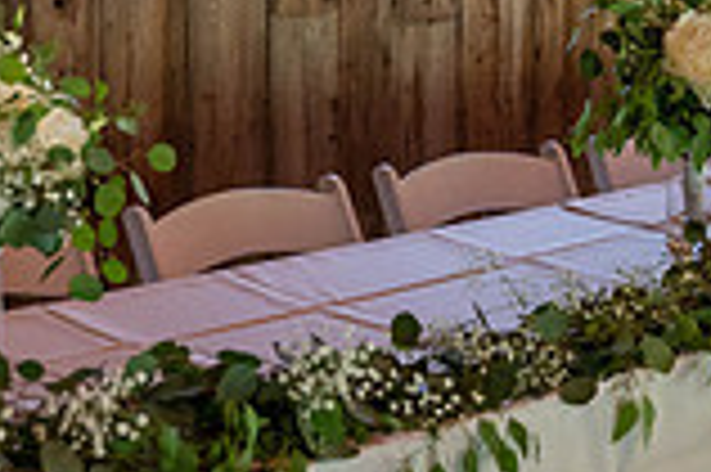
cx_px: 454
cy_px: 67
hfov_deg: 21.0
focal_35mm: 97
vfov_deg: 14.0
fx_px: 1914
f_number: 2.8
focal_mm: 26.5
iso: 2500
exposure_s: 1/125
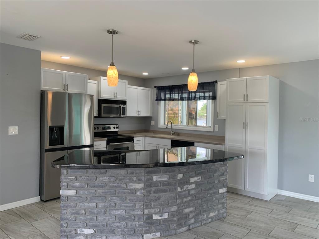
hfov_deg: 67.3
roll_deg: -1.4
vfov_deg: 53.1
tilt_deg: -1.8
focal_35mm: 26
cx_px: 160
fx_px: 240
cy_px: 120
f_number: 1.8
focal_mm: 4.25
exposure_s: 1/121
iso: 64
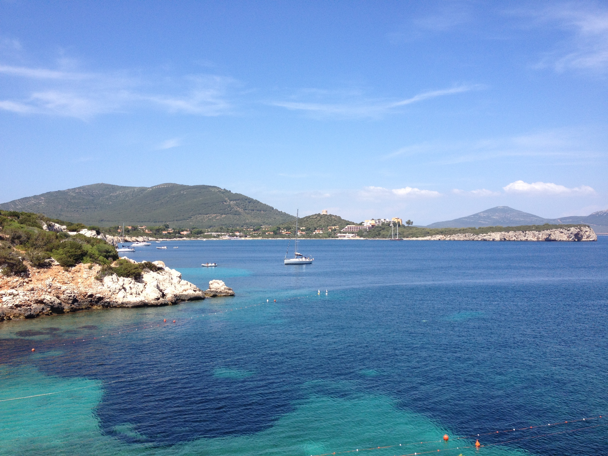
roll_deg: +0.7
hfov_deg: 52.6
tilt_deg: -3.1
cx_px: 304
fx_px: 615
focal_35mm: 35
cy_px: 228
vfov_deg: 40.7
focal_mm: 4.28
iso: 50
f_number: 2.4
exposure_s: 1/1493
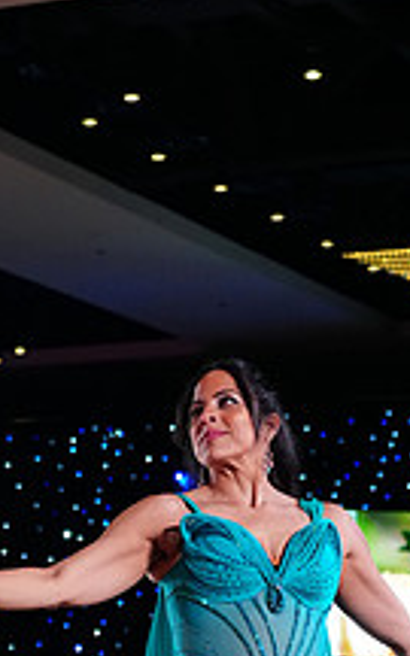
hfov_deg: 8.8
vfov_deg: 13.7
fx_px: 2646
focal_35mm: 148
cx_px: -5
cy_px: 823
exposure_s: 1/400
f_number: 4
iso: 2500
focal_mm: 54
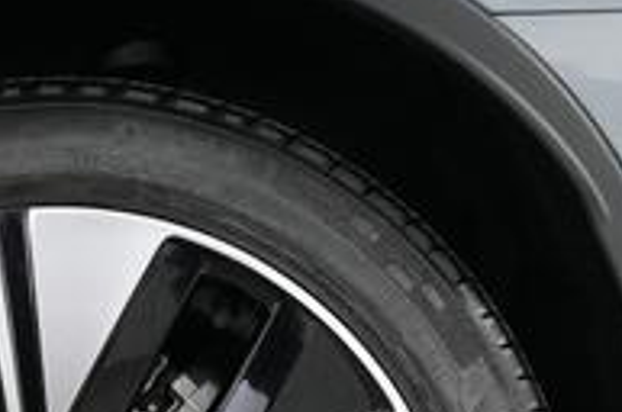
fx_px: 1604
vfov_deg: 13.8
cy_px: 602
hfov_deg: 21.4
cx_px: 45
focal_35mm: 93
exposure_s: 1/160
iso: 3200
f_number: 2.8
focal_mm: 28
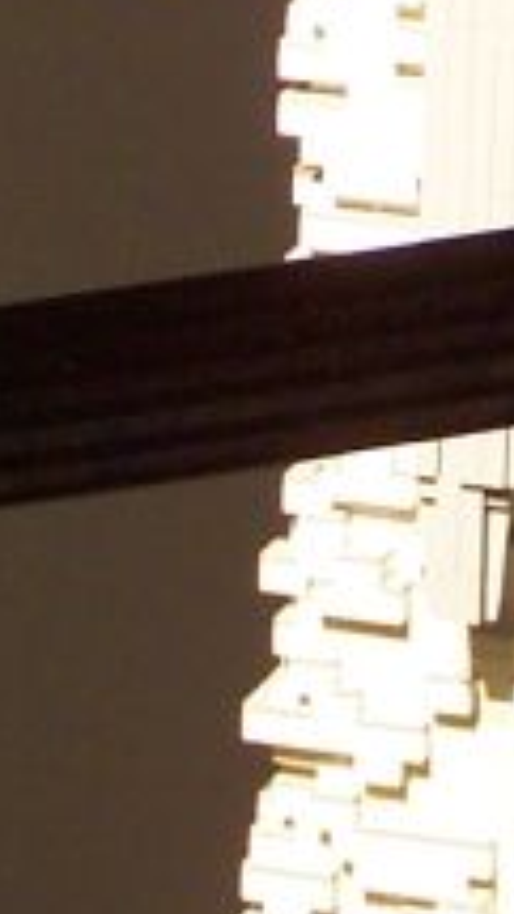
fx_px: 7411
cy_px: -128
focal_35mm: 306
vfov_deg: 7.0
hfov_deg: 4.0
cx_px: 590
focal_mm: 9.8
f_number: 3.1
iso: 80
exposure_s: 1/2
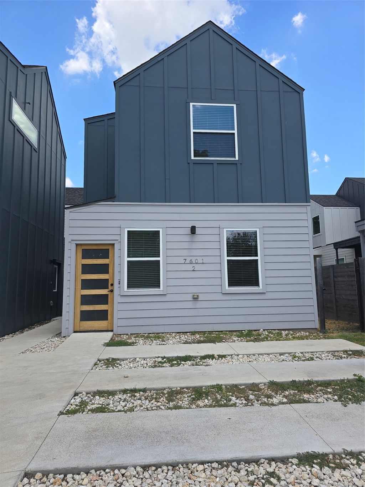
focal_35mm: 23
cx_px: 182
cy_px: 244
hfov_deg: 58.9
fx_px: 323
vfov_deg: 73.9
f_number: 1.7
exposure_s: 1/472
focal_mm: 6.3
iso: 12
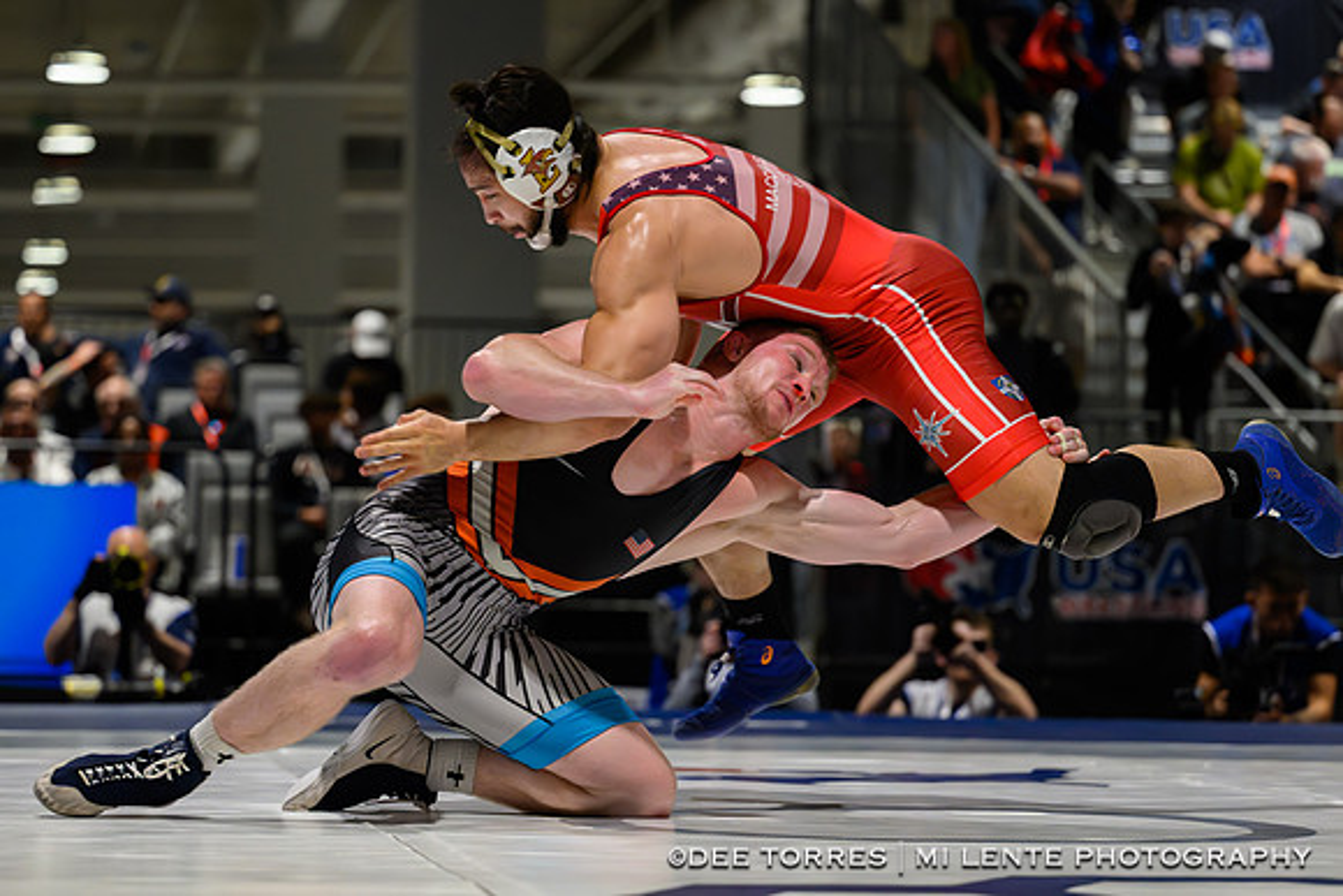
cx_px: 530
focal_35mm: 122
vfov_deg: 11.2
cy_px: 456
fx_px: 4554
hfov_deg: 16.8
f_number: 2.8
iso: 6400
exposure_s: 1/800
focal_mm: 98
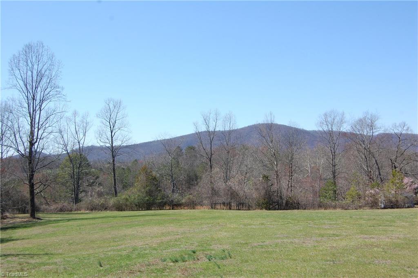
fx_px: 487
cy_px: 139
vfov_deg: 31.8
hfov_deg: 46.5
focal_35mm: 42
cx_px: 209
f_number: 9
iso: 200
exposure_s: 1/320
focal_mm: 28
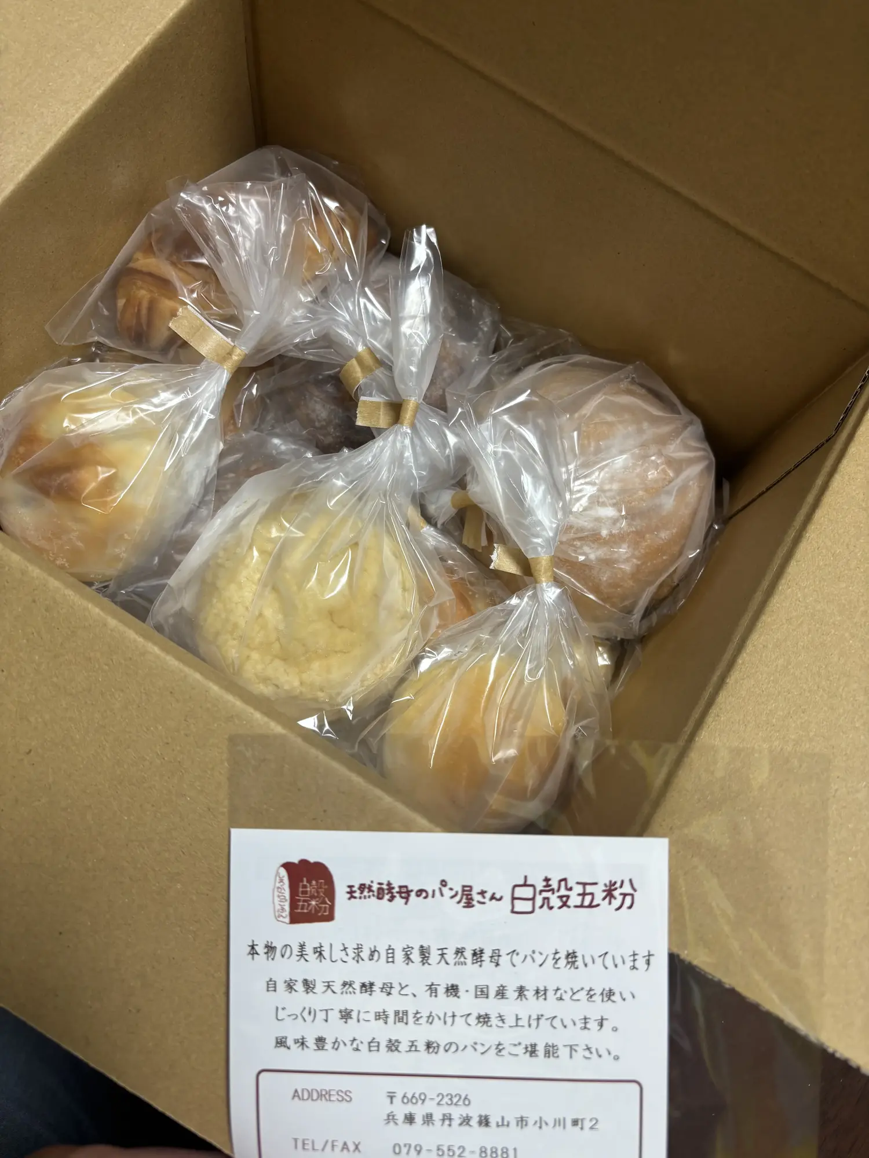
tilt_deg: -73.5
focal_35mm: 26
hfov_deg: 53.1
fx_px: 870
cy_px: 579
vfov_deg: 67.3
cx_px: 434
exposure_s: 1/100
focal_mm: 5.96
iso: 80
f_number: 1.6
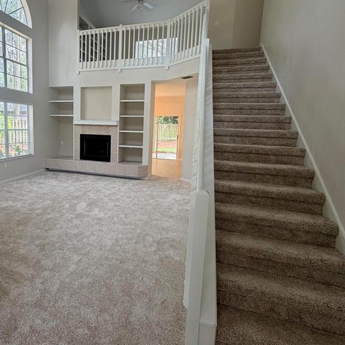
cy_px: 154
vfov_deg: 69.4
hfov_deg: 67.0
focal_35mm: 22
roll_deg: +0.2
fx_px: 248
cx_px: 105
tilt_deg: -8.2
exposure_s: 1/121
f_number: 2.2
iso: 160
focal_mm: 2.22
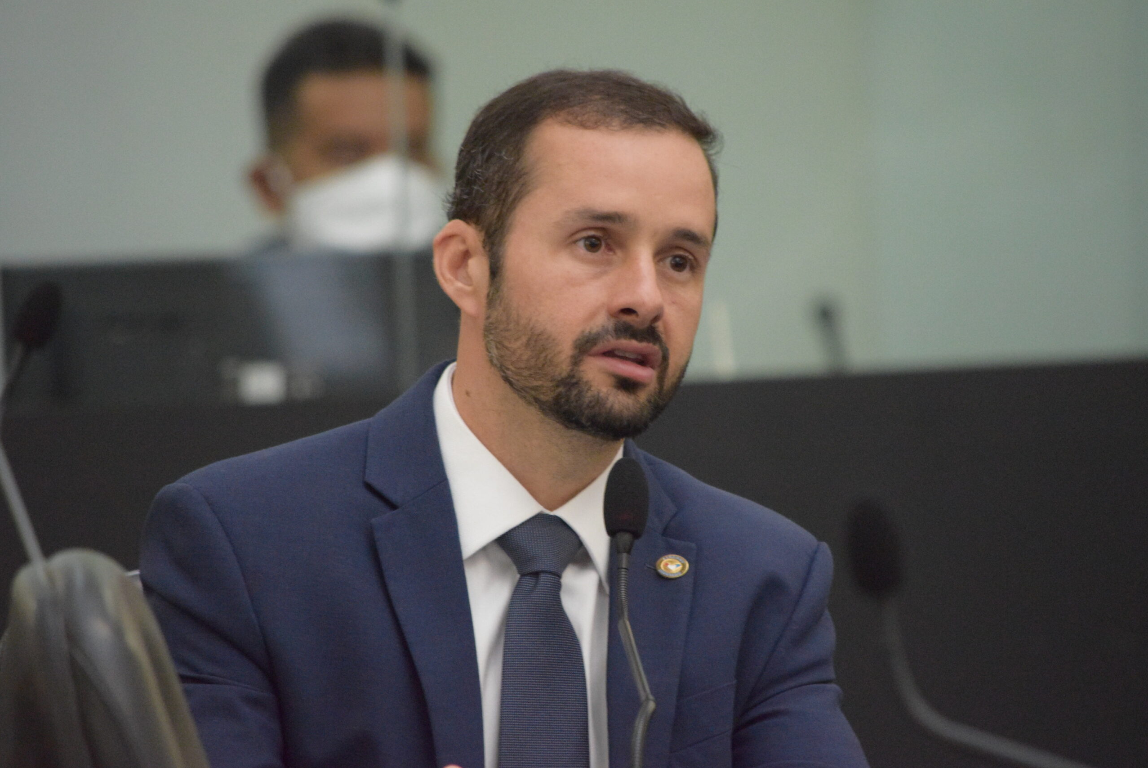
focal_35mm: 406
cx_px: 575
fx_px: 12956
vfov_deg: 3.4
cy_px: 384
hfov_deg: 5.1
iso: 6400
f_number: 5.6
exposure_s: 1/125
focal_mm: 270
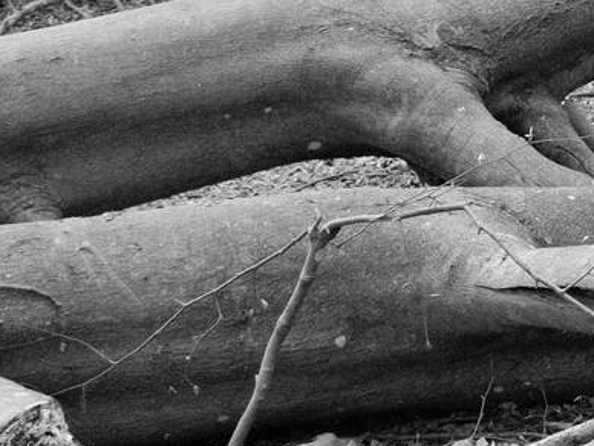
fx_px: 2179
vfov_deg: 11.5
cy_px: -79
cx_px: 893
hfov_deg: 14.5
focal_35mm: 127
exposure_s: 1/100
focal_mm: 21.2
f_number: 8
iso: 2500
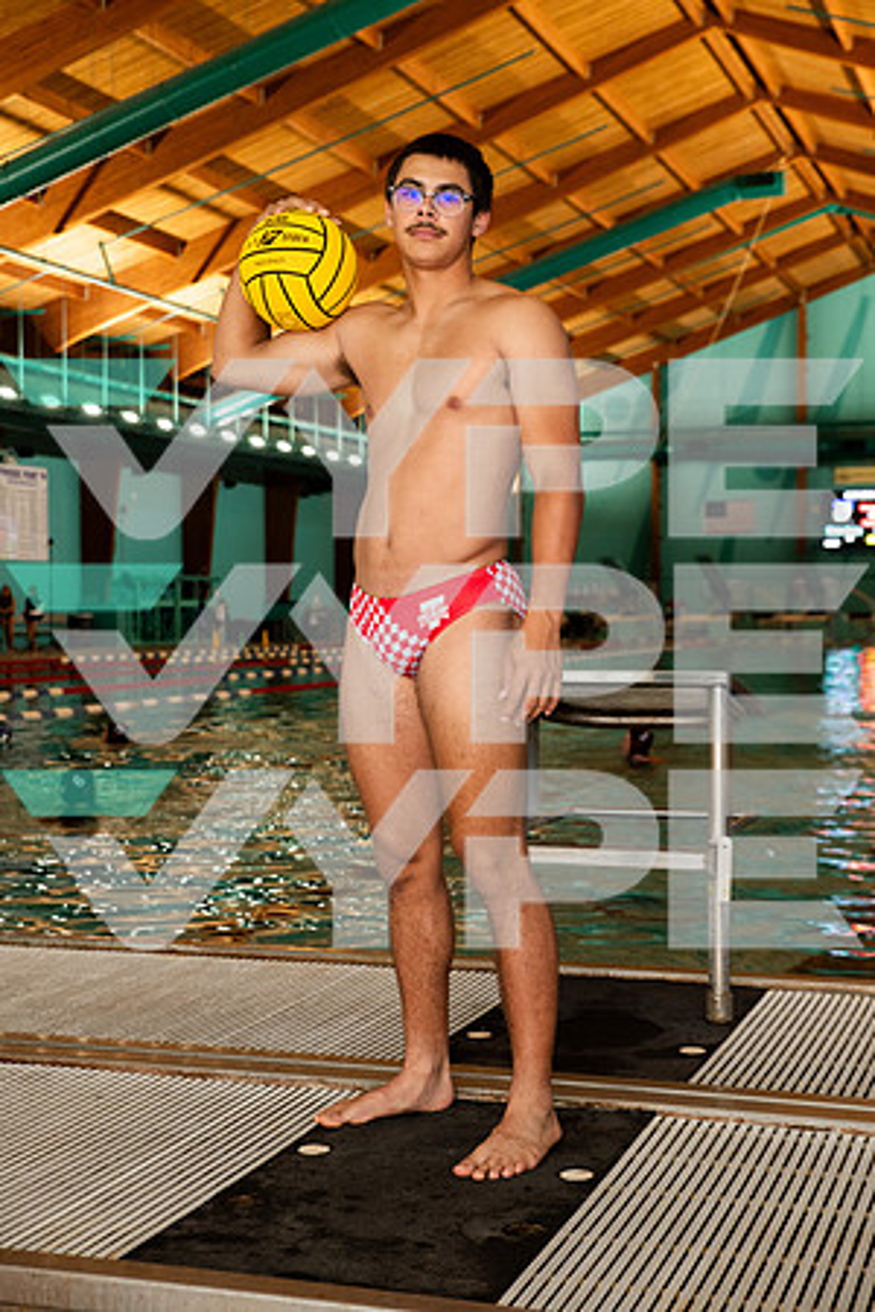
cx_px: 438
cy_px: 656
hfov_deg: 24.6
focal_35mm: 55
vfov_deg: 36.2
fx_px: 2005
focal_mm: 55
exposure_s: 1/200
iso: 800
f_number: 5
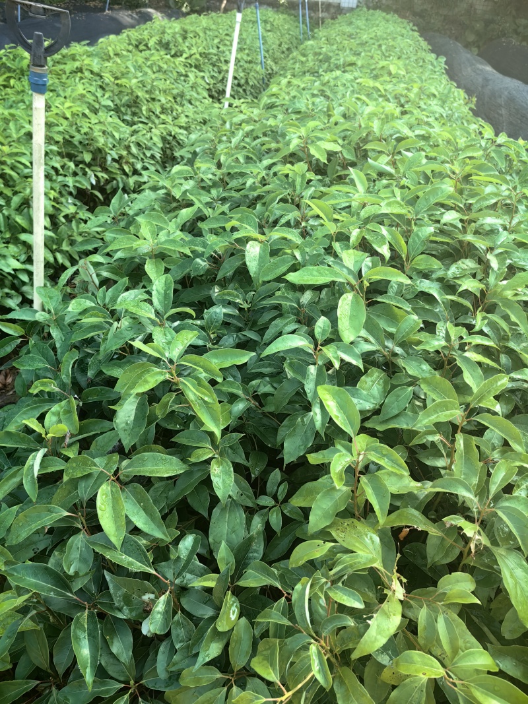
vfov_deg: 65.3
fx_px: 549
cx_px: 264
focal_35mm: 27
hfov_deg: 51.3
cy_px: 352
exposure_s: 1/249
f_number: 2
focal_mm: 5.75
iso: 50
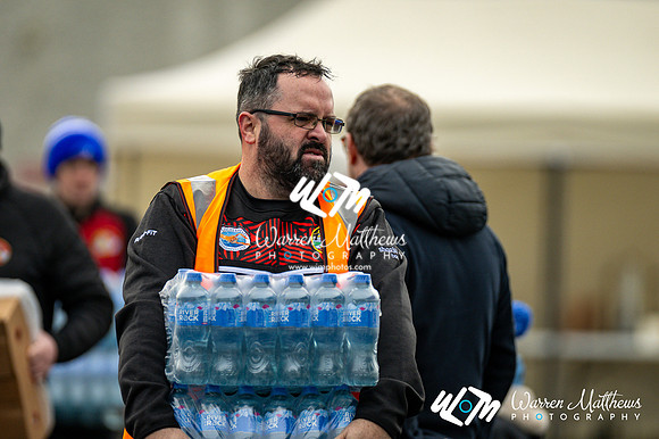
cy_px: 220
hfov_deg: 5.5
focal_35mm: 375
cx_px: 330
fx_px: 6860
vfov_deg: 3.7
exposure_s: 1/1600
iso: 500
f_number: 2.8
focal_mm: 250
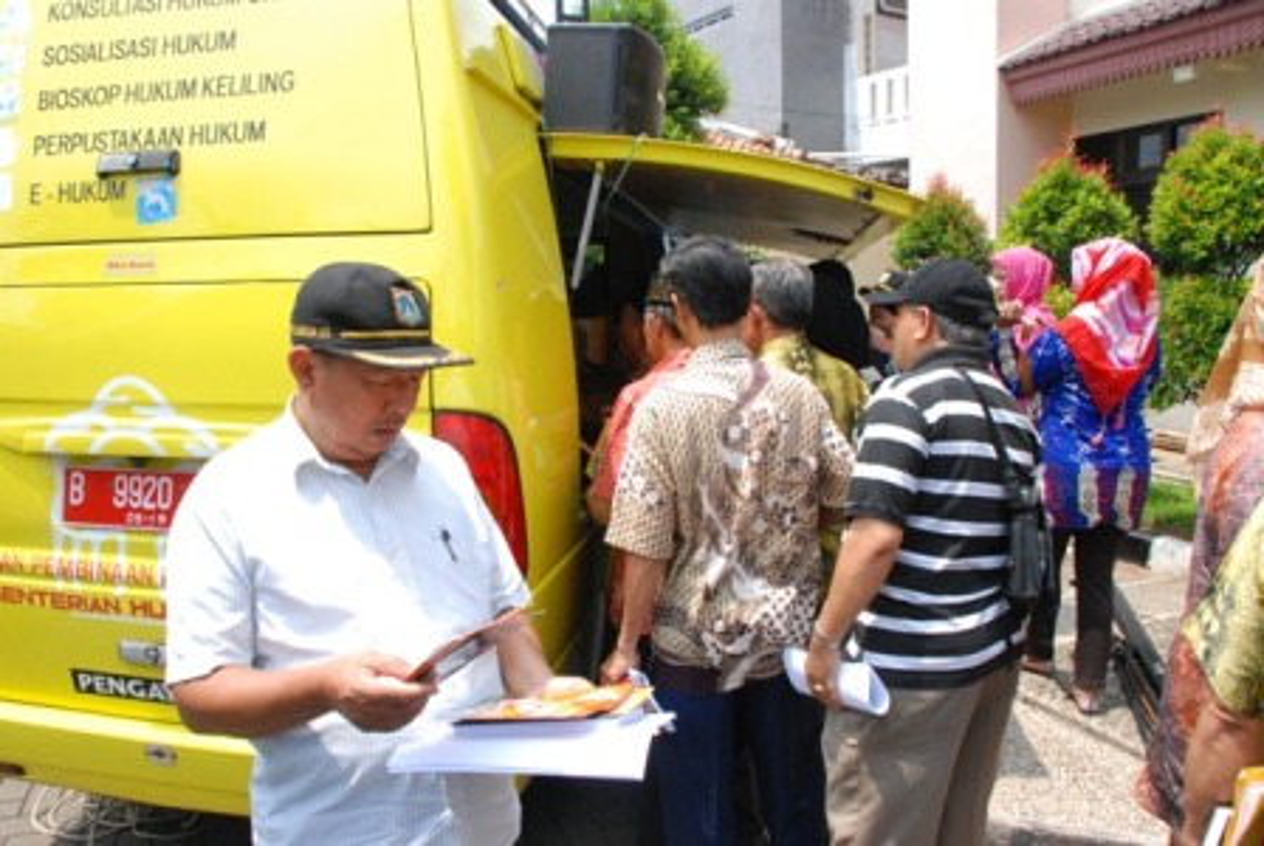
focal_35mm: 27
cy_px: 423
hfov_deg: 67.3
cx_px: 632
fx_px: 949
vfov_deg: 48.1
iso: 1100
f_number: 13
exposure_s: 1/800
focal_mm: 18
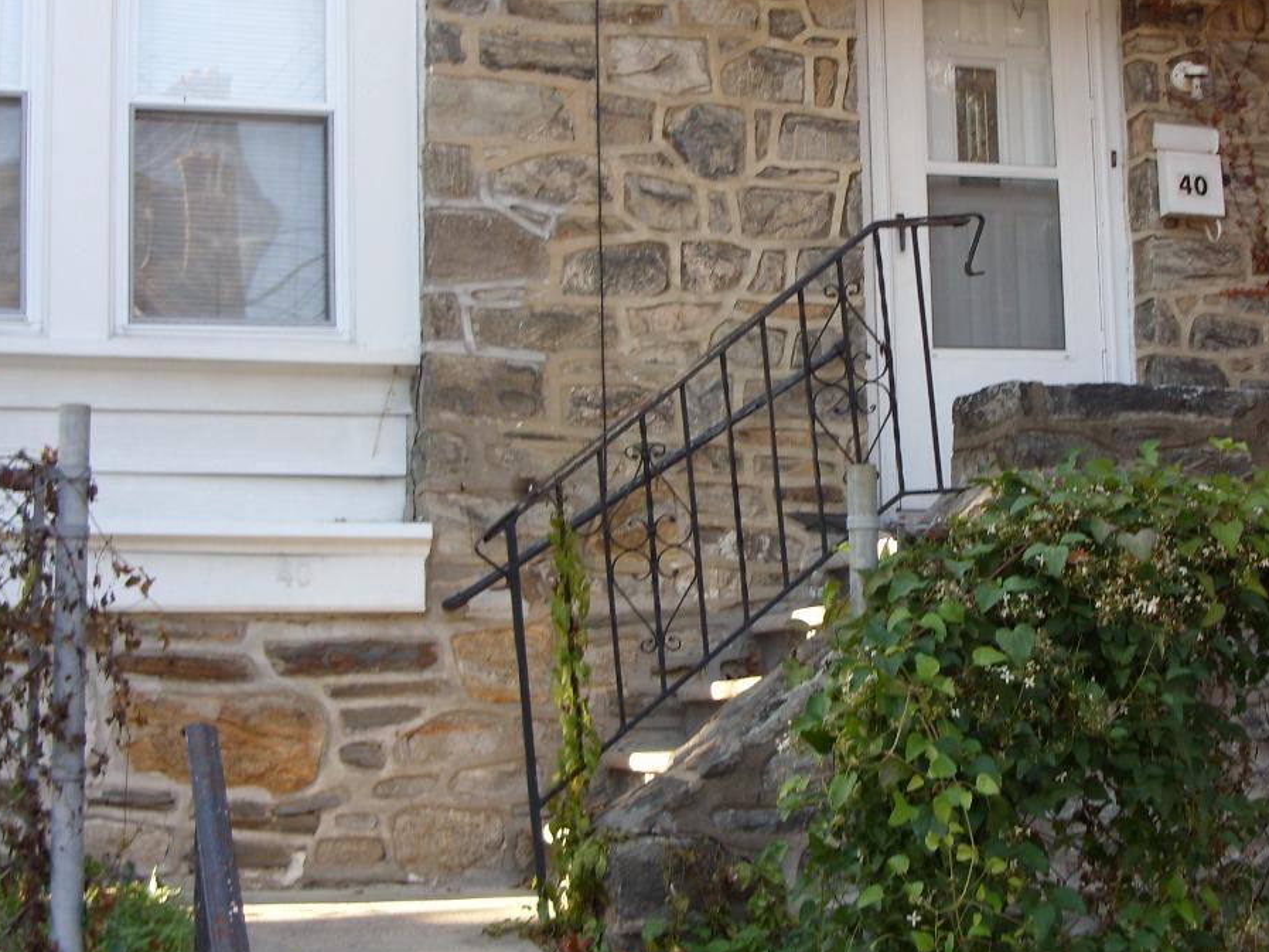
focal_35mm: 61
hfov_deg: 31.5
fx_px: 2237
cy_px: 420
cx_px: 799
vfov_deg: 24.0
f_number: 2.8
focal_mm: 6.3
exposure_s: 1/125
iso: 50
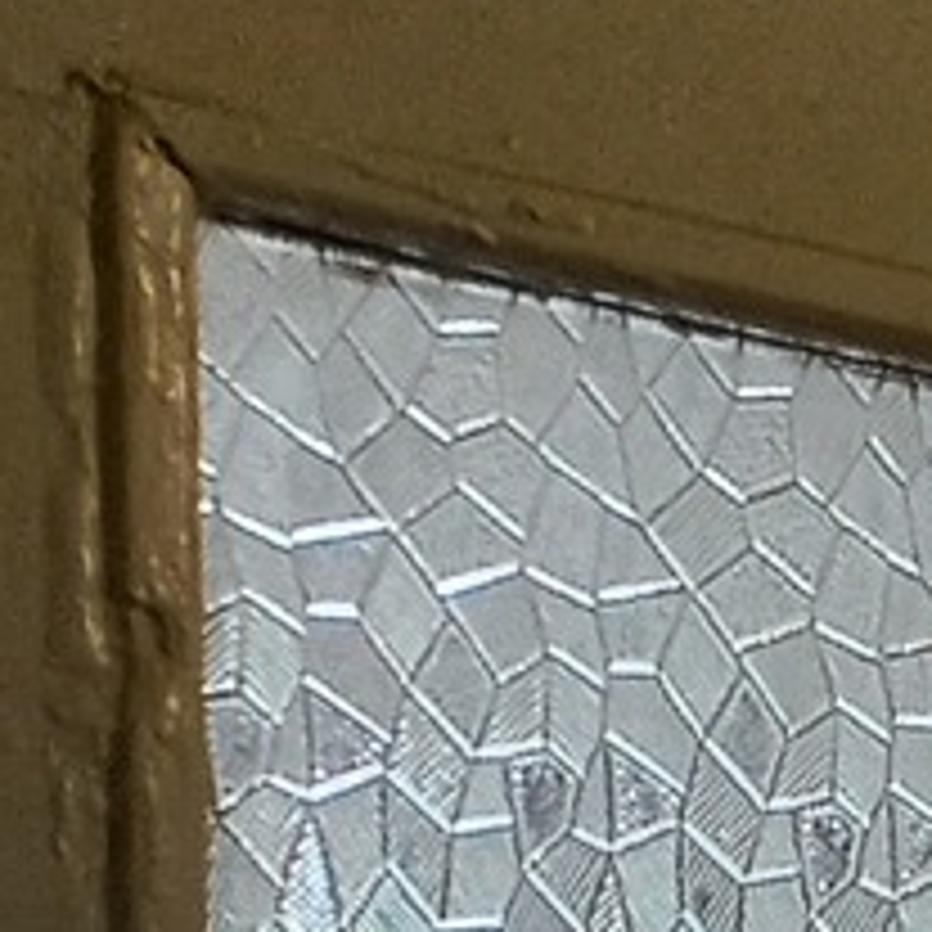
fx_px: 6671
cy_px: 2746
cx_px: 4160
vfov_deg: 7.2
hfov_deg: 6.1
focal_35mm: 219
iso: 200
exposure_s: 1/50
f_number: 1.8
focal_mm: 4.6
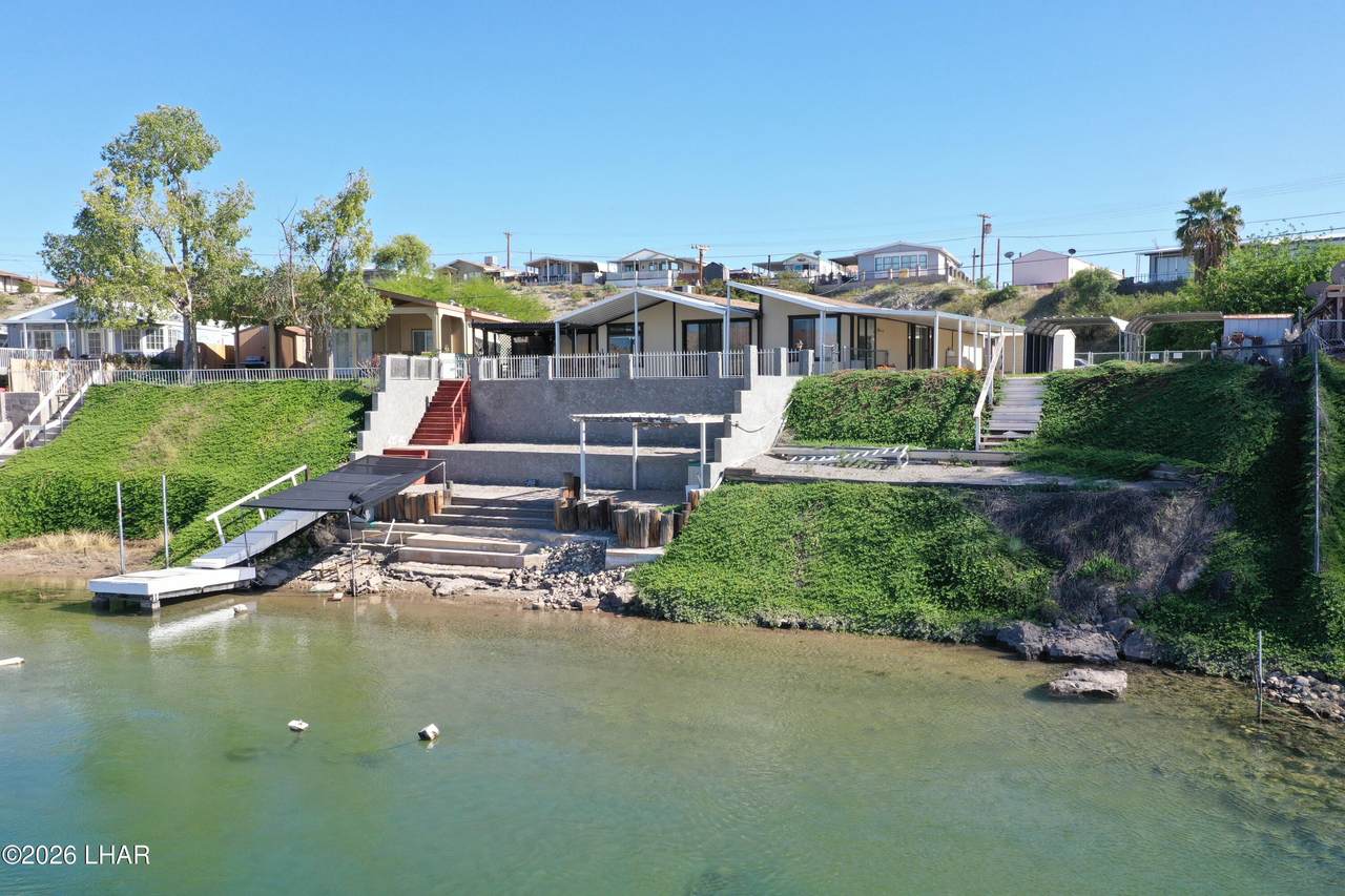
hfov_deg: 65.5
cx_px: 672
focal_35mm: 28
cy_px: 448
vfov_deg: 46.4
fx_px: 1046
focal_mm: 10.26
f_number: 5
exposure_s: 1/320
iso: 100
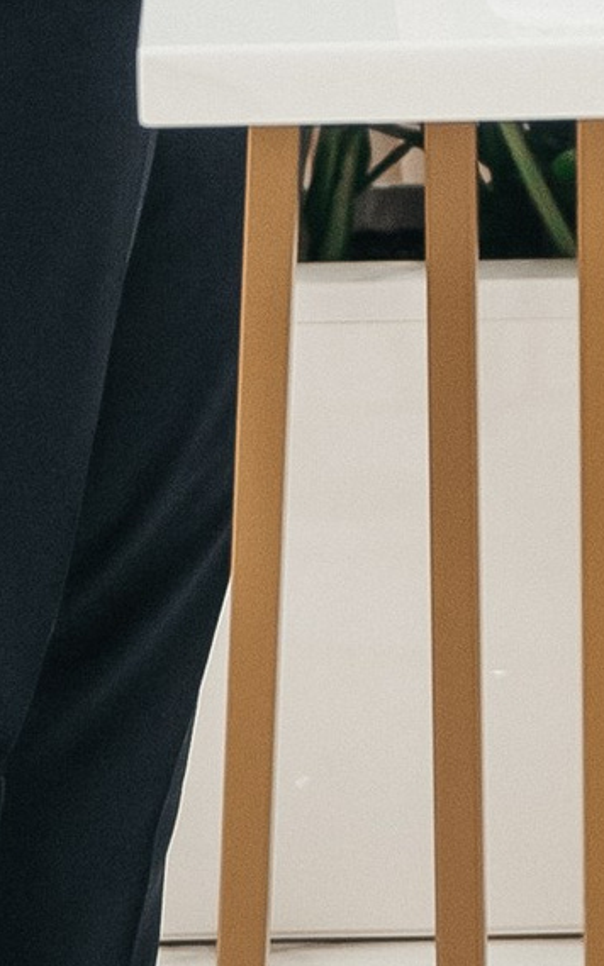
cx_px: 480
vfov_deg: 7.8
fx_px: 6878
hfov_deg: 5.0
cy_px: -680
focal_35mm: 261
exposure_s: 1/160
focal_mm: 38
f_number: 2.8
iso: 400
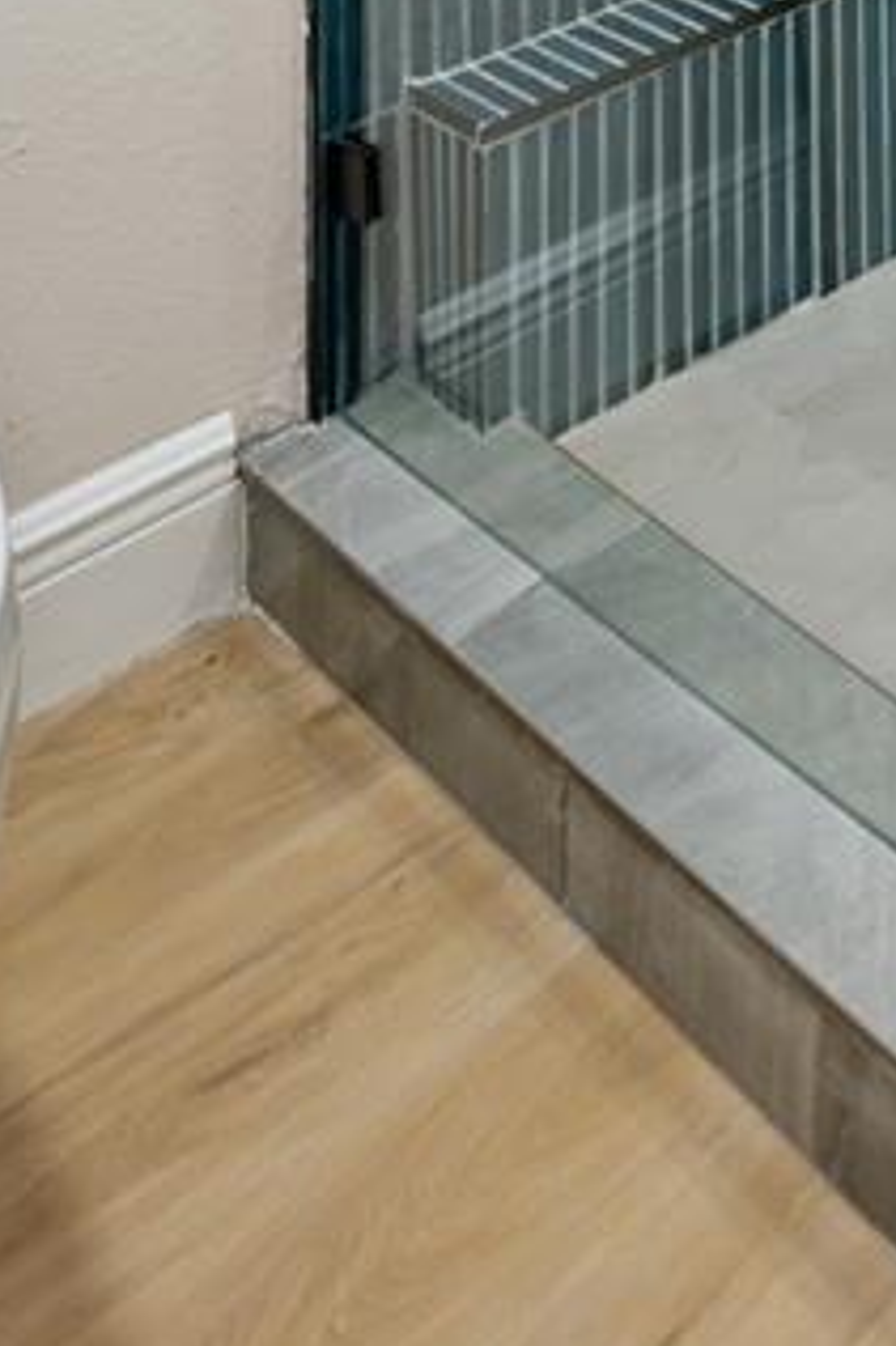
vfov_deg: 23.3
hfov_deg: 18.9
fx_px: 1981
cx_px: 1656
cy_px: -977
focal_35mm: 53
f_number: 9
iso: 200
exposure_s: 1/4
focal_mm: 14
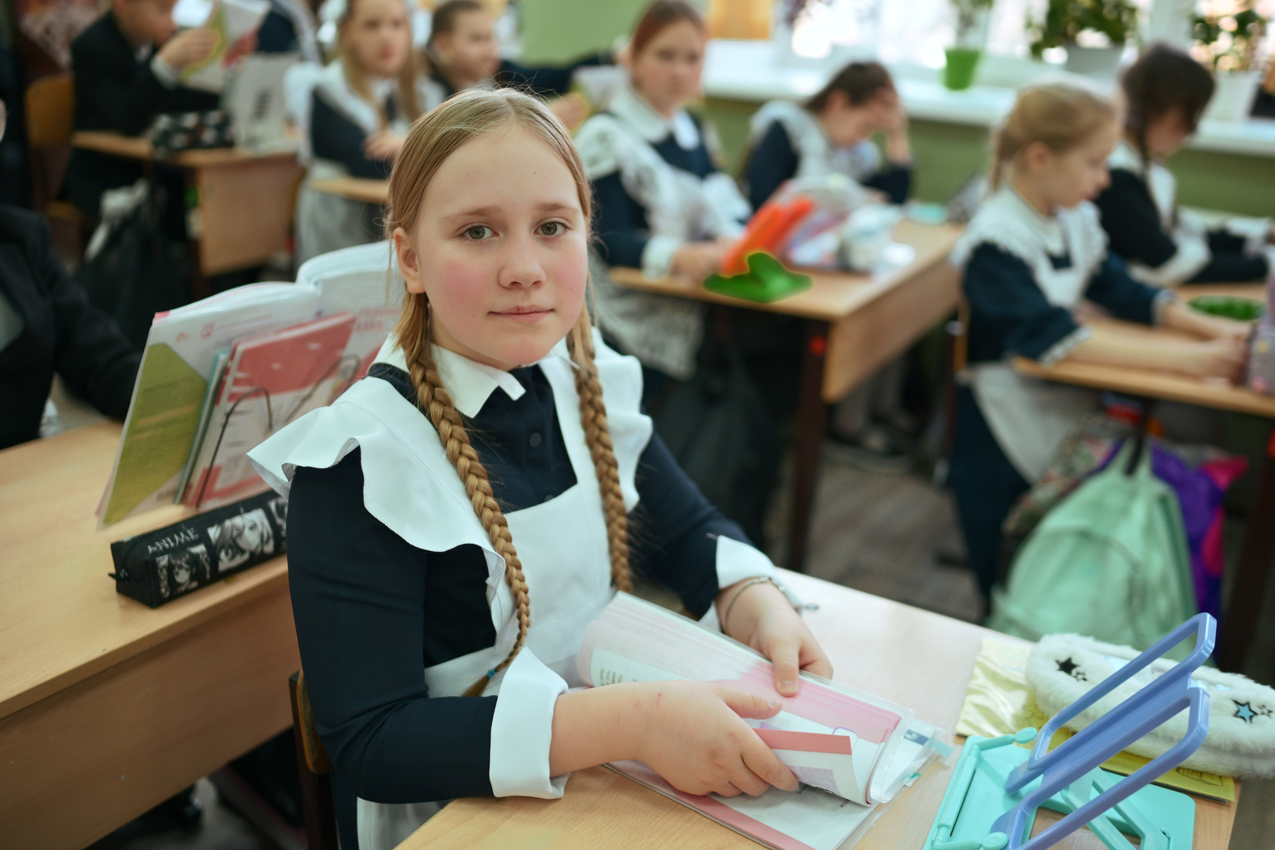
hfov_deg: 54.4
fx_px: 1240
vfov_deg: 37.9
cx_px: 638
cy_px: 425
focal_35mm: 35
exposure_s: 1/250
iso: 200
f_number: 1.8
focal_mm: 35
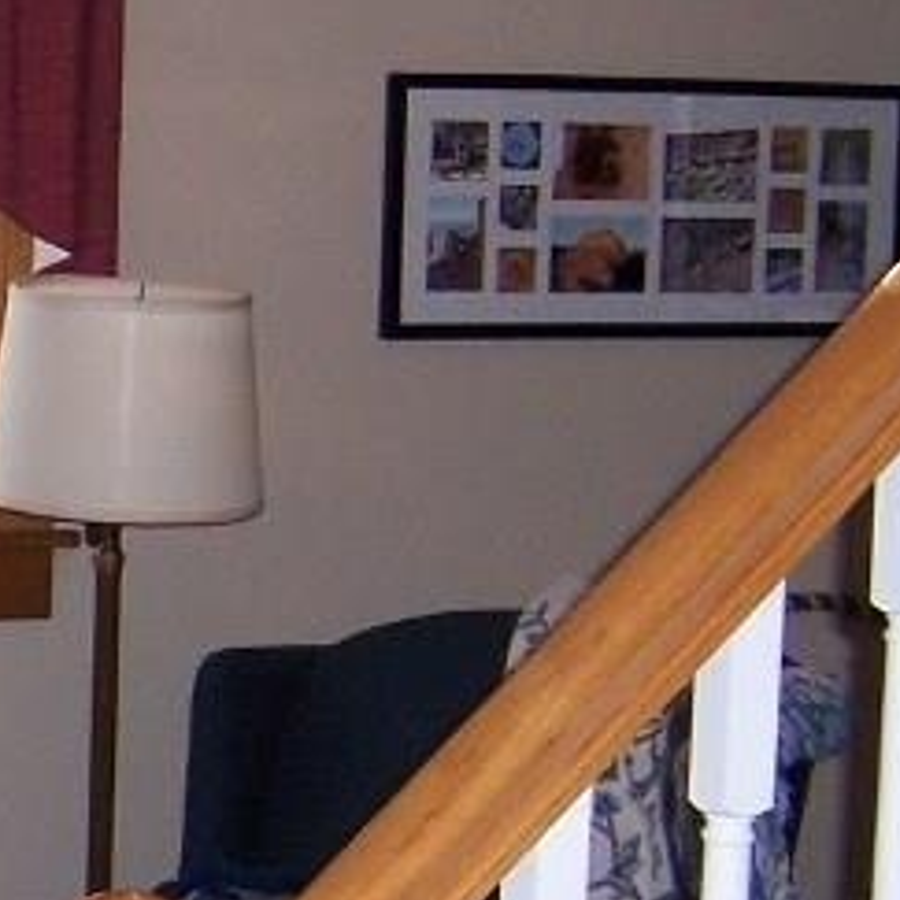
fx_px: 3618
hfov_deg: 13.2
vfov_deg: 14.2
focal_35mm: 123
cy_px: 496
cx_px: -548
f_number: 2.8
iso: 140
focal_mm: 5.5
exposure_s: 1/60
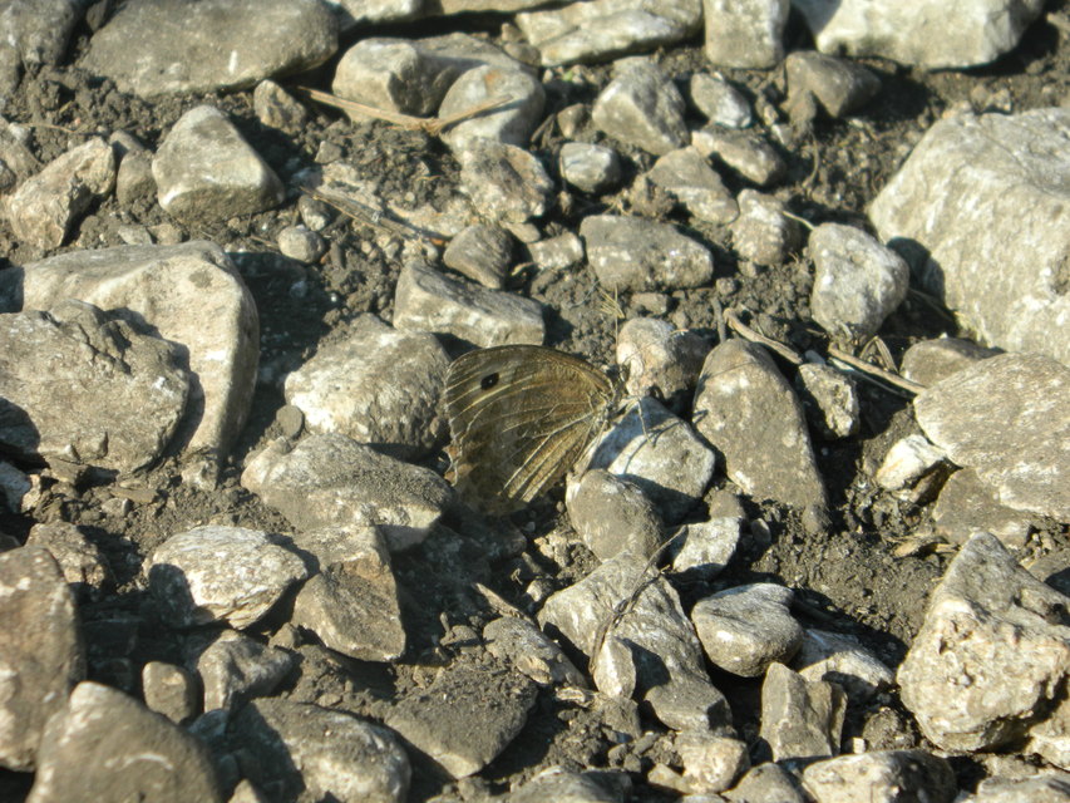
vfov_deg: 4.5
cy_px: 402
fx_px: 10264
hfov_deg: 6.0
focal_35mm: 332
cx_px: 535
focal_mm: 59.7
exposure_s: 1/200
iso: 80
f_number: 5.6
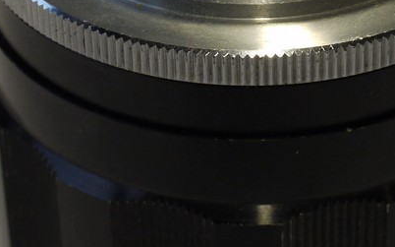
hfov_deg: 11.0
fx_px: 2045
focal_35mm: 190
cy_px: 116
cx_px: 284
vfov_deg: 6.9
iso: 400
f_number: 7.1
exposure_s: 1/50
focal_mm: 30
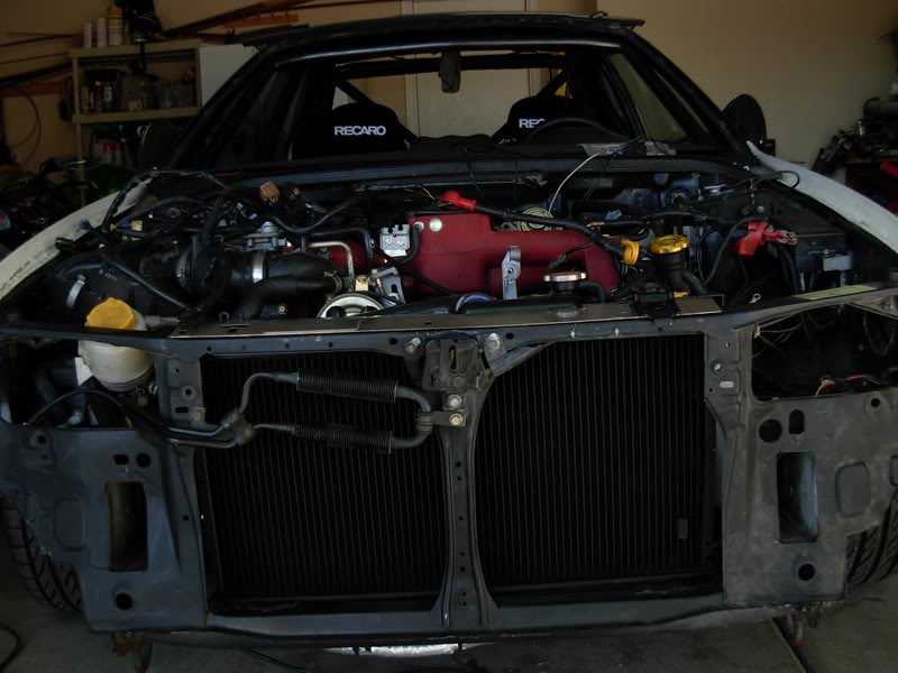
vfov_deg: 37.7
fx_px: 986
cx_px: 449
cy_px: 336
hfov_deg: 49.0
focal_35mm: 38
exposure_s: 1/71.8
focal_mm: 6.3
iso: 79
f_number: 2.9
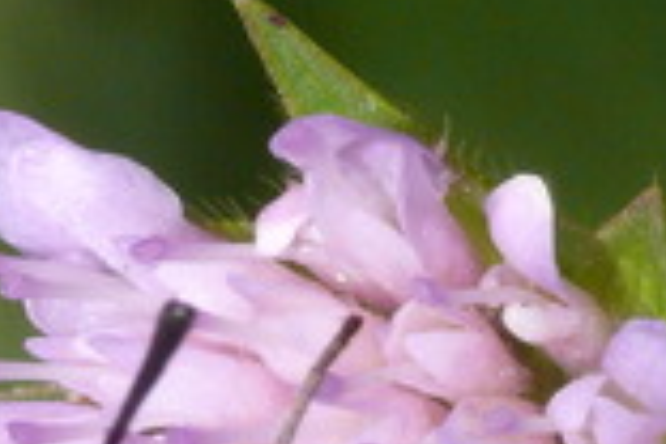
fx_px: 12542
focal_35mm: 678
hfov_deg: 3.0
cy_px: 914
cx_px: 226
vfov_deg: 2.0
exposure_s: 1/640
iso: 200
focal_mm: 33.7
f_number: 11
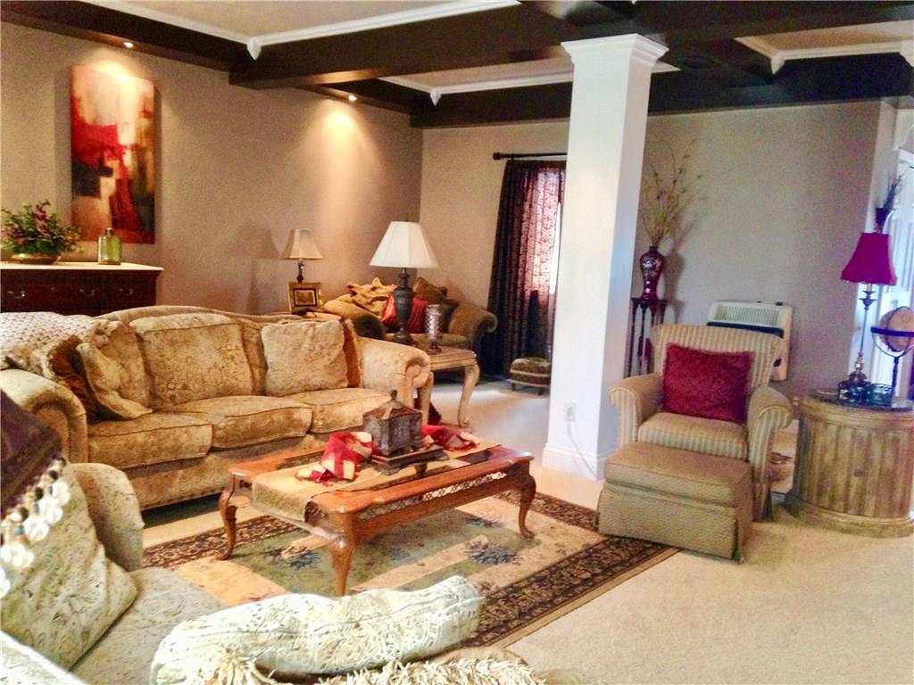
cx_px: 457
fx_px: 871
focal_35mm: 33
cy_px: 342
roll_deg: -2.3
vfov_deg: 42.9
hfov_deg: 55.4
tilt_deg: -7.8
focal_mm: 4.12
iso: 400
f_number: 2.4
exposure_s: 1/15
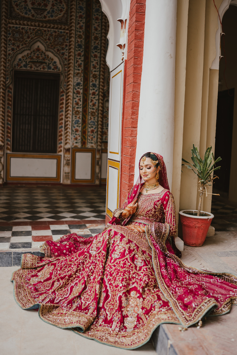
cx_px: 124
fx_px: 365
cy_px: 173
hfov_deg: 35.9
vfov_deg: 51.9
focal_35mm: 37
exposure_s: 1/200
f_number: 1.6
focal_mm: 35
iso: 125
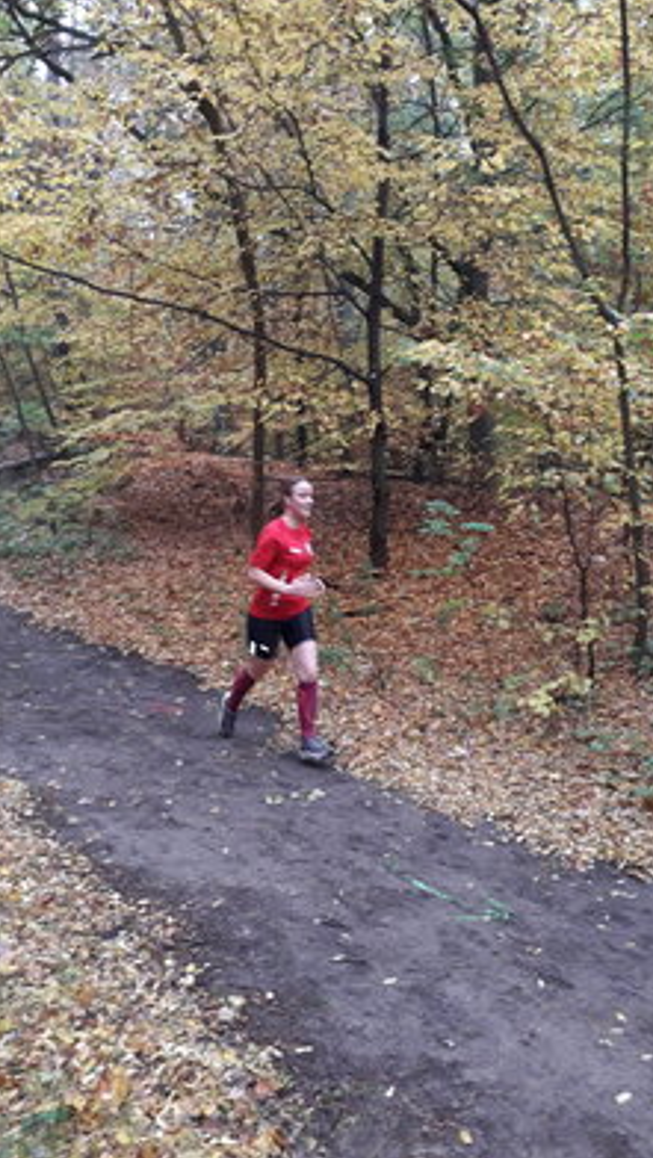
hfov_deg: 38.9
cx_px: 369
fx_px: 922
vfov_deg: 64.3
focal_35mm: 30
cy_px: 570
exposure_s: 1/50
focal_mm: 3.6
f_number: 1.9
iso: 125
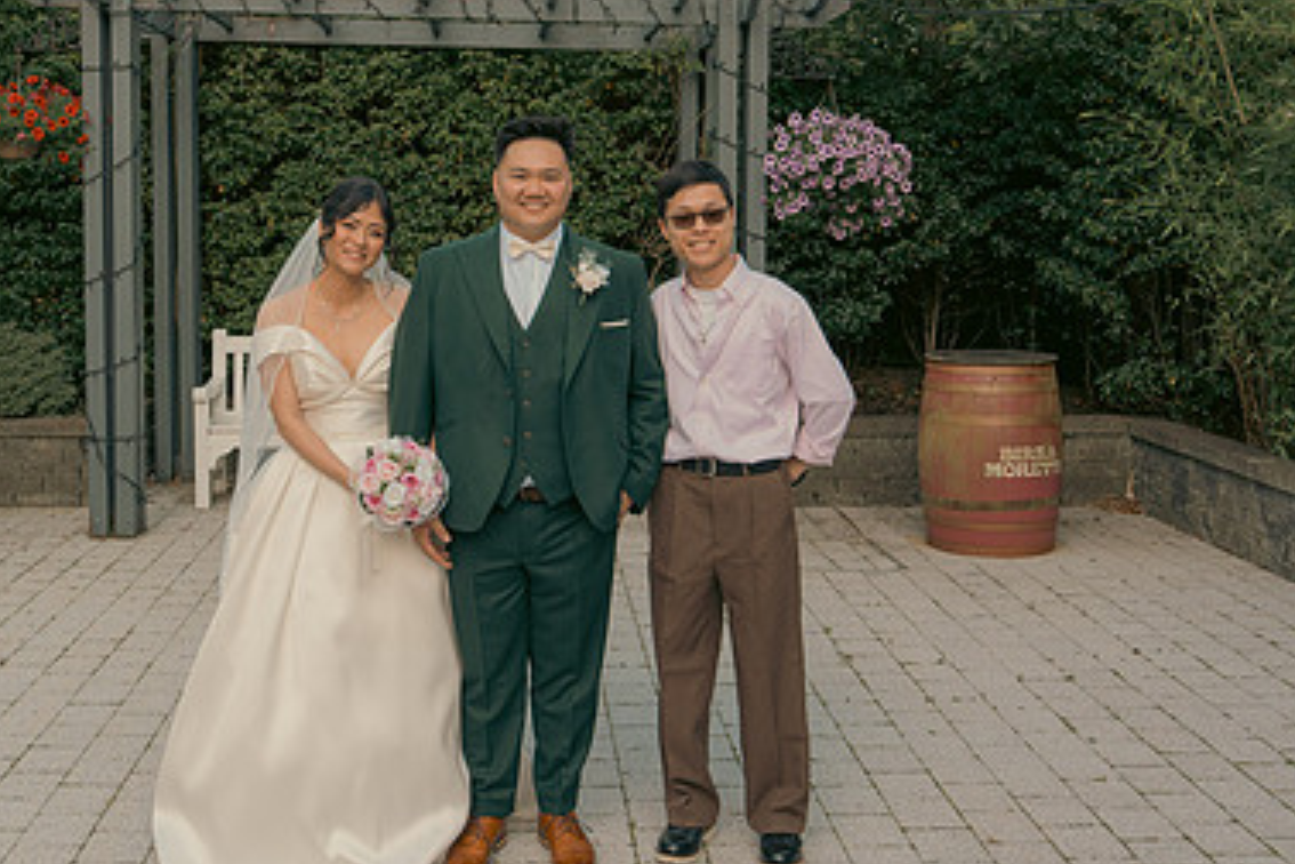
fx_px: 1655
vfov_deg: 29.1
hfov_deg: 42.4
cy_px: 300
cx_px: 483
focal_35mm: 46
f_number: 5.6
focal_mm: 30
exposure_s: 1/160
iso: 200
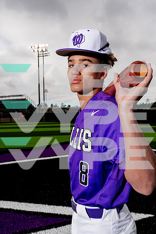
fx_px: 208
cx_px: 78
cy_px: 117
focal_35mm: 32
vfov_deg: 58.7
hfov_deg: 41.1
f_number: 8
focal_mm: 32
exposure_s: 1/200
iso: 100
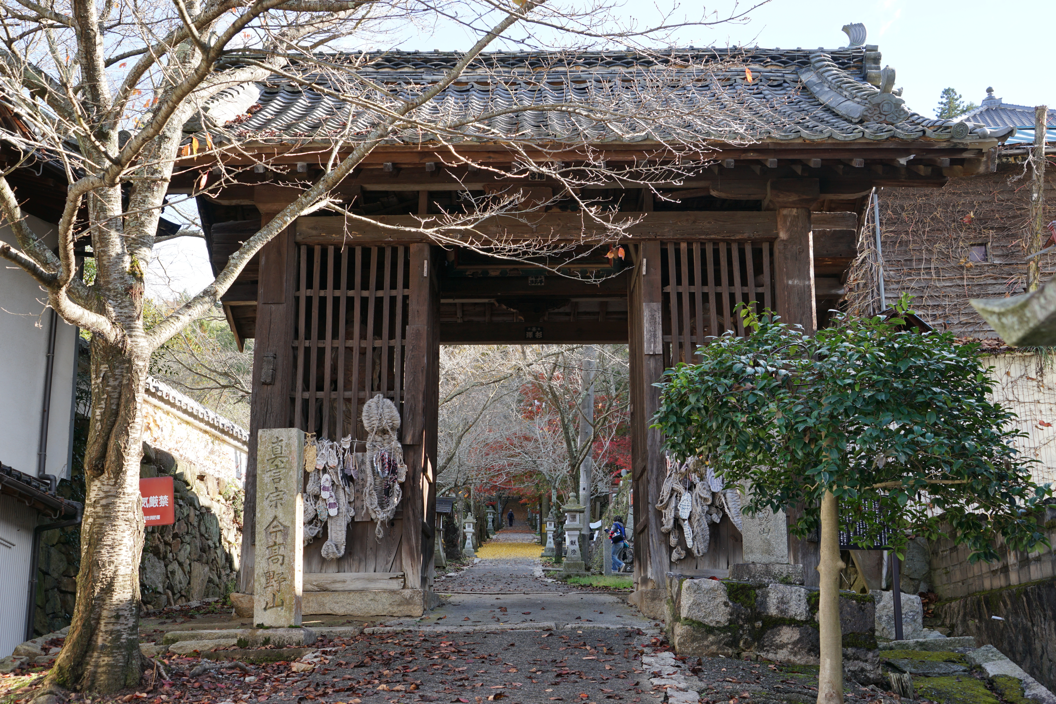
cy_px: 352
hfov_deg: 48.5
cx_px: 528
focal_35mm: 40
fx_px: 1173
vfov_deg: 33.4
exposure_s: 1/60
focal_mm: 40
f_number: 8
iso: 160
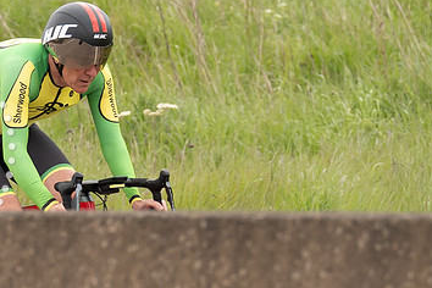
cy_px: 79
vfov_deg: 1.3
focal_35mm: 1088
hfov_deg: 1.9
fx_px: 13055
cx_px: 91
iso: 320
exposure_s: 1/1000
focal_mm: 200
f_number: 4
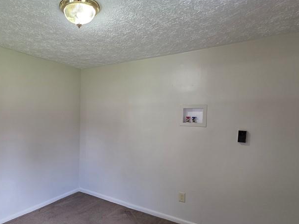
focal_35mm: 22
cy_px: 127
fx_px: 190
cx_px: 97
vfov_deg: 60.9
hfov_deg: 73.8
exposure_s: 1/120
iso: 200
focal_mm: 2.2
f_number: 1.9
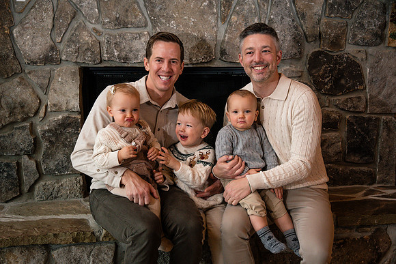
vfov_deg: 29.5
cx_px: 194
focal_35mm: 46
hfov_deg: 43.1
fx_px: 502
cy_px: 132
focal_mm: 44
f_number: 4.5
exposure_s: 1/250
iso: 800
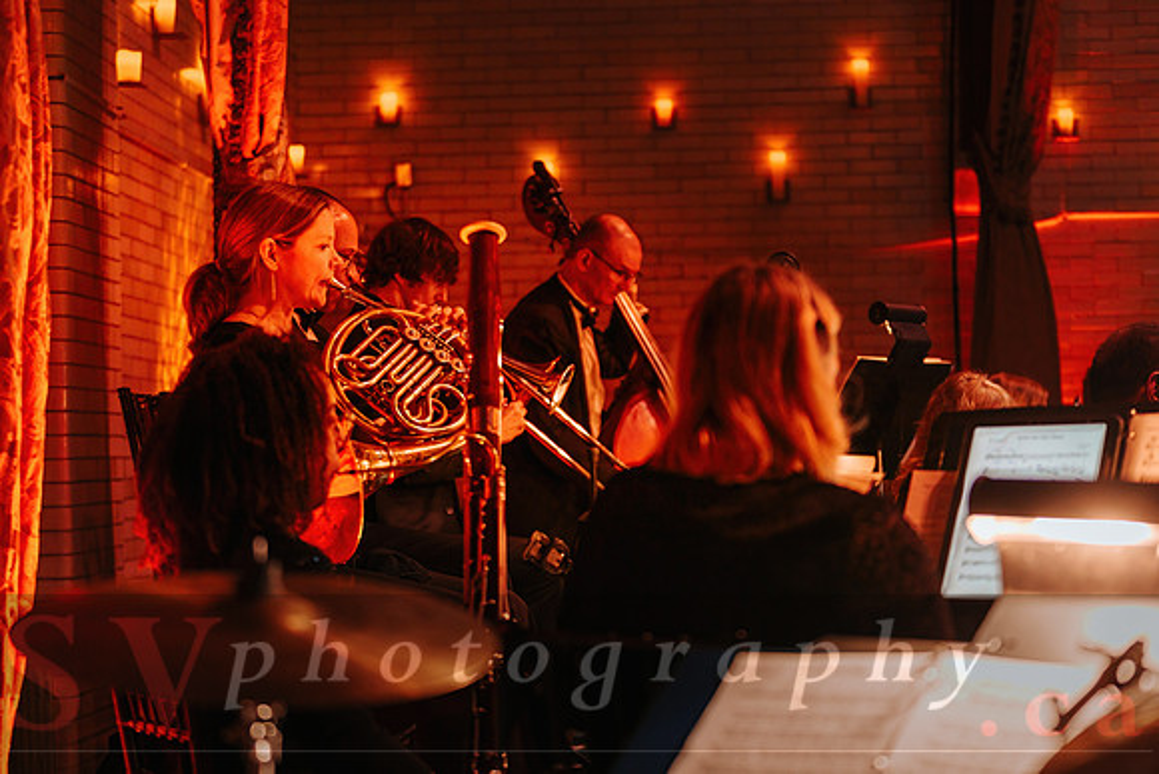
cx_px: 580
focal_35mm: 70
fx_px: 2254
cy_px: 387
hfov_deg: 28.8
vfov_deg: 19.5
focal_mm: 70
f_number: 2.8
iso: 1000
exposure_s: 1/80
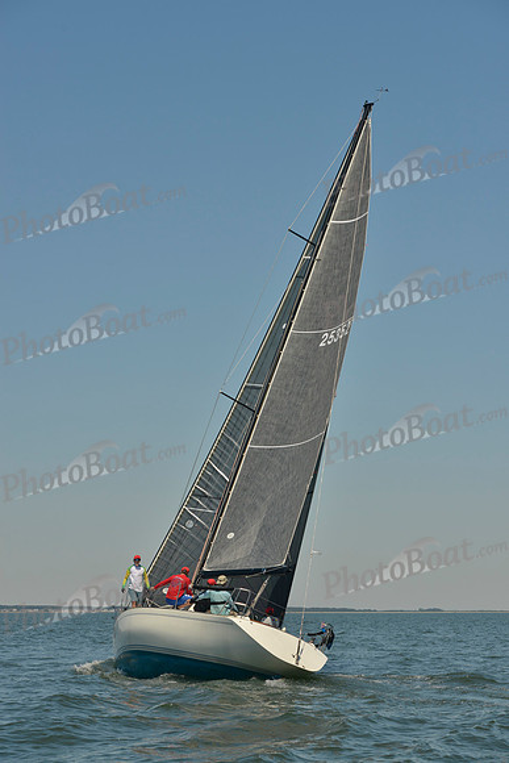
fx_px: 1484
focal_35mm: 70
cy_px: 382
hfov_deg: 19.5
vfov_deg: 28.8
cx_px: 254
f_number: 9
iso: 200
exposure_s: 1/640
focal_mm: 70
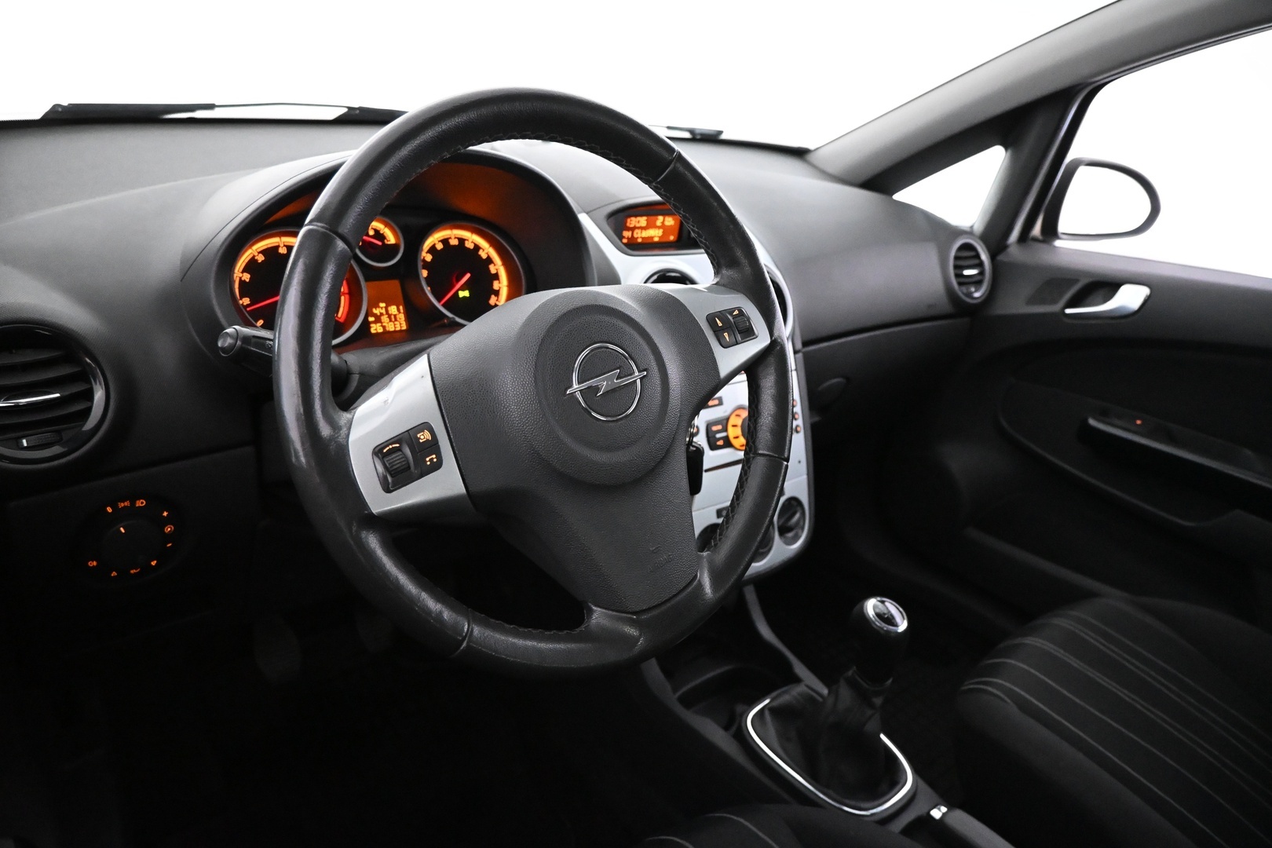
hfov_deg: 73.7
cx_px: 636
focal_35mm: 24
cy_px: 424
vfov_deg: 53.1
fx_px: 848
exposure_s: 1/60
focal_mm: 16
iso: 6400
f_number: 3.5
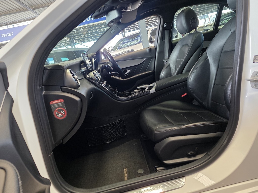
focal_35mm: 23
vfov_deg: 58.9
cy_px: 96
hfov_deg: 73.9
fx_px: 171
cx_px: 129
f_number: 1.7
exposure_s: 1/100
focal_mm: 6.25
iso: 250
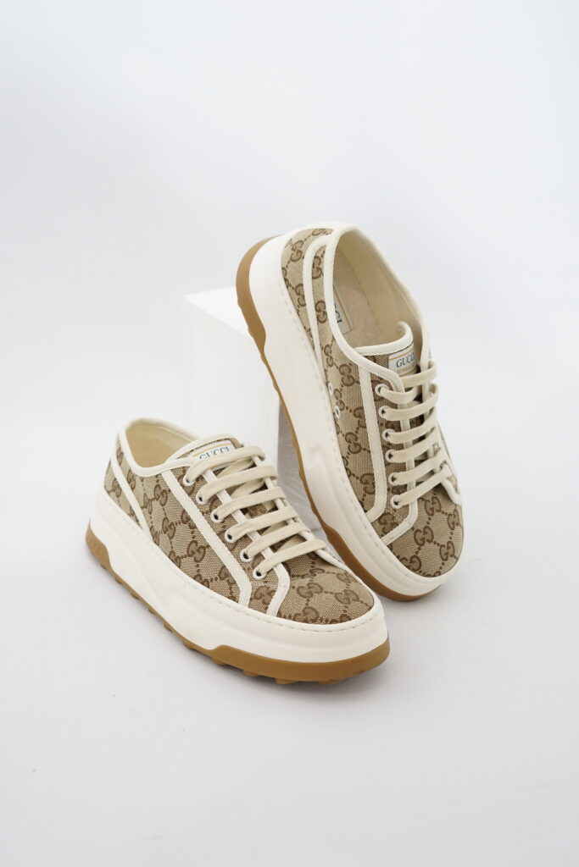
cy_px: 434
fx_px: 1206
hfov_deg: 27.0
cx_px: 290
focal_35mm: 50
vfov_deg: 39.6
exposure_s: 1/15
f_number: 6.3
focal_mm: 50
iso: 640
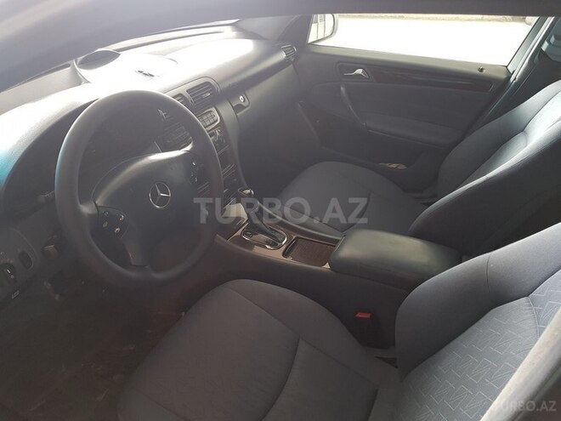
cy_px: 210
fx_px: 421
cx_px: 280
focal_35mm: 26
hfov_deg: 67.3
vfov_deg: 53.1
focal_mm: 4.2
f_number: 1.7
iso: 125
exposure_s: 1/50
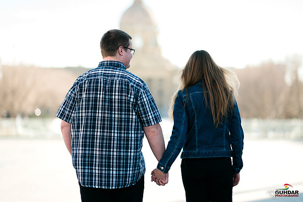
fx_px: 716
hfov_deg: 23.9
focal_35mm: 85
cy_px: 101
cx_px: 152
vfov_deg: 16.1
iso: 100
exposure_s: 1/1600
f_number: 1.4
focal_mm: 85
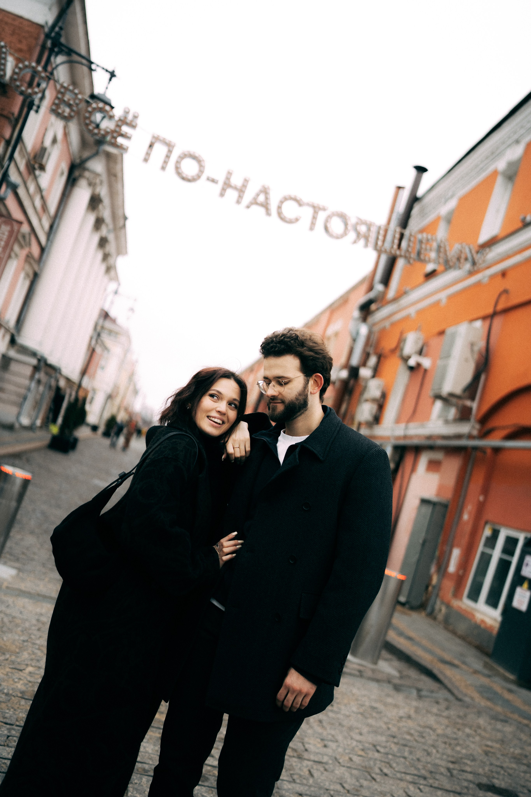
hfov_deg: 37.9
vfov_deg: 54.4
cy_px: 398
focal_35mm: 35
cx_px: 266
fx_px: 774
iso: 320
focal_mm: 35
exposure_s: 1/4000
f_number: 1.4
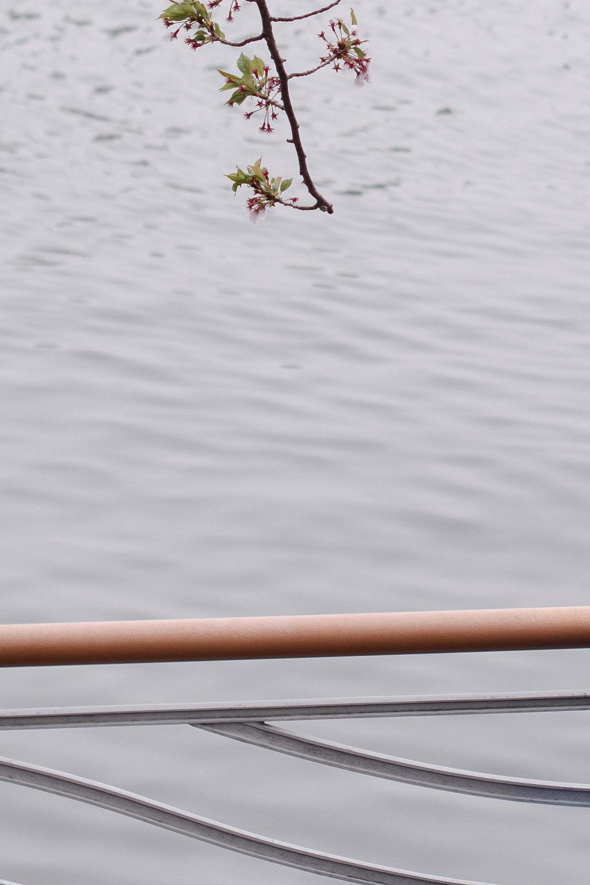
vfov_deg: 8.8
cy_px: -82
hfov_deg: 5.9
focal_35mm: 231
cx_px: 670
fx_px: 5678
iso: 100
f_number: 2.8
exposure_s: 1/800
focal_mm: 50
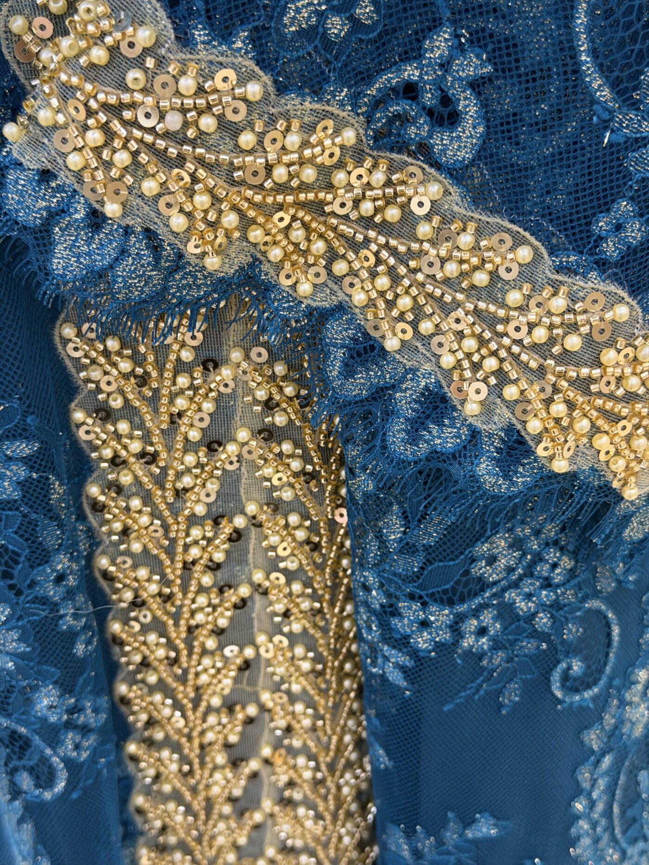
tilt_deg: -37.1
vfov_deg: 39.7
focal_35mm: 48
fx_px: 1200
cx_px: 324
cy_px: 432
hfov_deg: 30.3
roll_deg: +1.2
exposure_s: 1/33
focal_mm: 6.76
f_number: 1.78
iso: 320
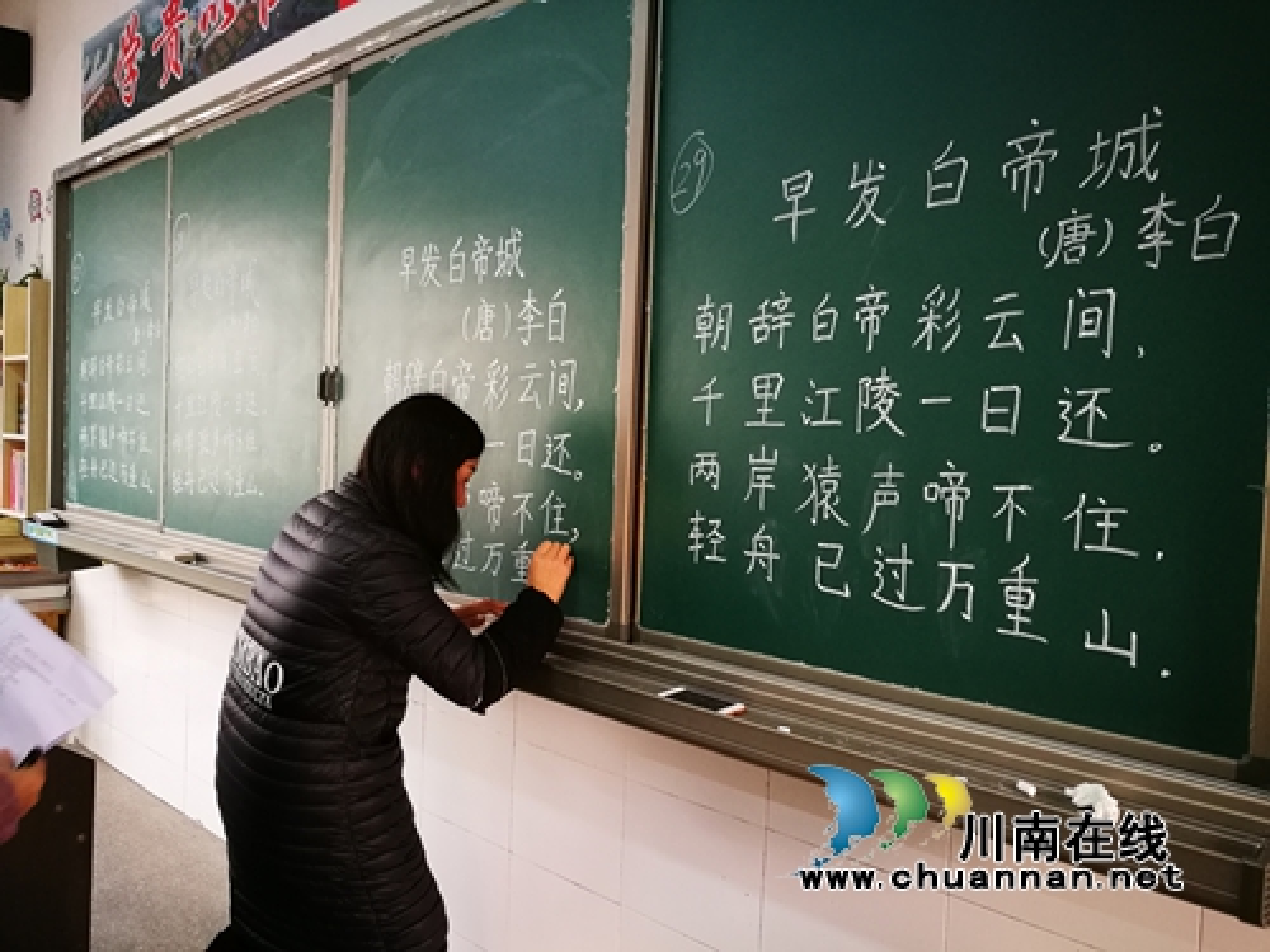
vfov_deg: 51.4
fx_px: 991
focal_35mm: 27
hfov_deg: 65.3
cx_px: 635
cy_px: 476
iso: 320
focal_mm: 4.5
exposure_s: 1/25
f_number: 2.2
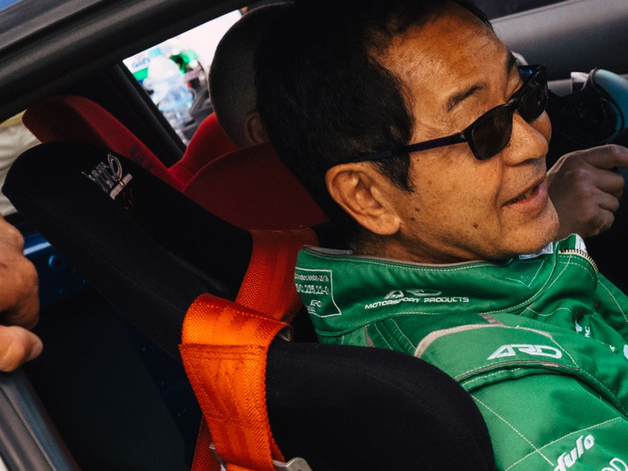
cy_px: 390
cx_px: 713
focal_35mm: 89
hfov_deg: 20.8
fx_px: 1615
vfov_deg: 16.5
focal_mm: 24
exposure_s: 1/1250
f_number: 4.5
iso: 2000
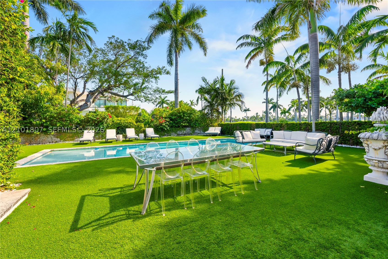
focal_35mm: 15
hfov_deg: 100.4
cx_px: 194
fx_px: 162
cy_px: 130
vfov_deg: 77.4
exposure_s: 1/30
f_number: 8
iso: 100
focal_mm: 15
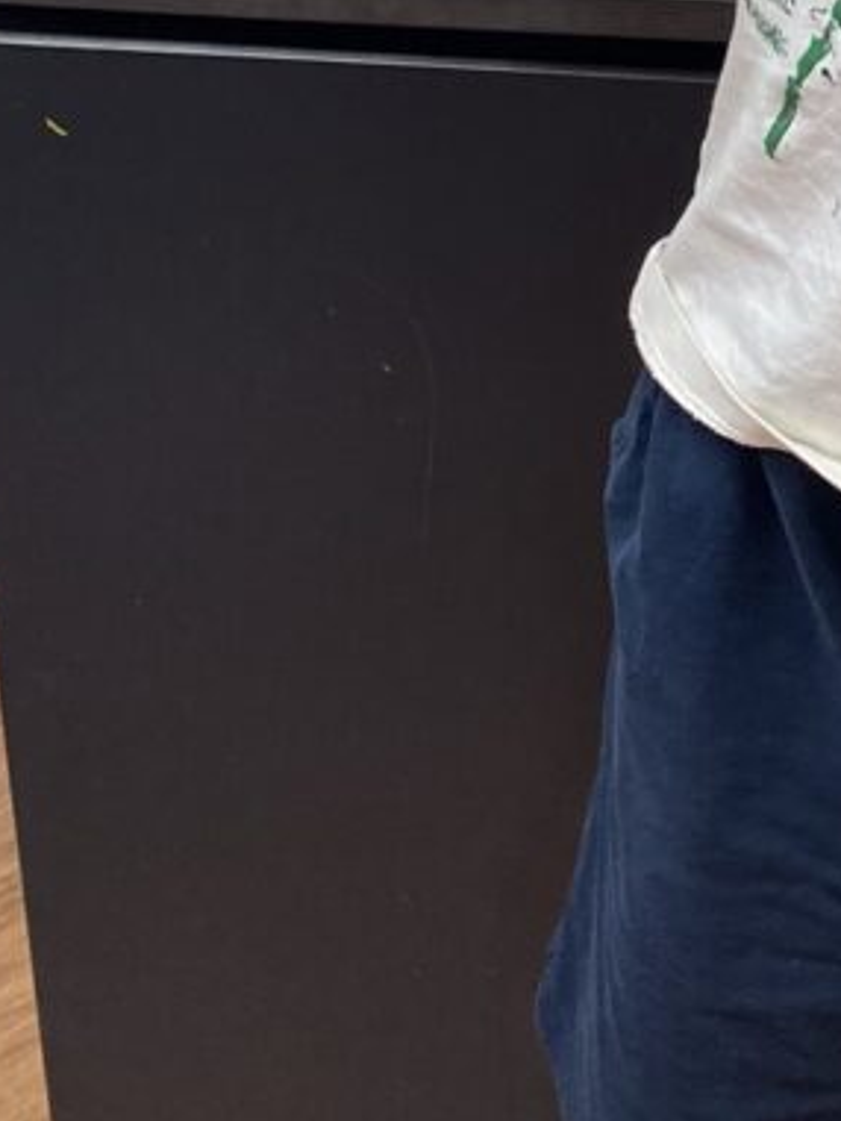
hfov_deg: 15.6
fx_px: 2946
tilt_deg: -16.6
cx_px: 1009
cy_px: -775
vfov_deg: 18.0
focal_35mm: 91
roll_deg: +1.2
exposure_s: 1/122
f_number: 1.8
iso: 80
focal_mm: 4.25
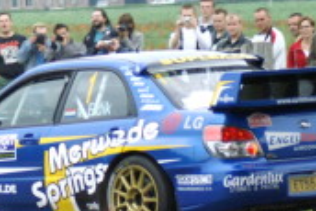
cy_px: 144
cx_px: -29
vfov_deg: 2.4
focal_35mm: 574
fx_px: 5043
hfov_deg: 3.6
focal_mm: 110
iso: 500
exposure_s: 1/500
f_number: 5
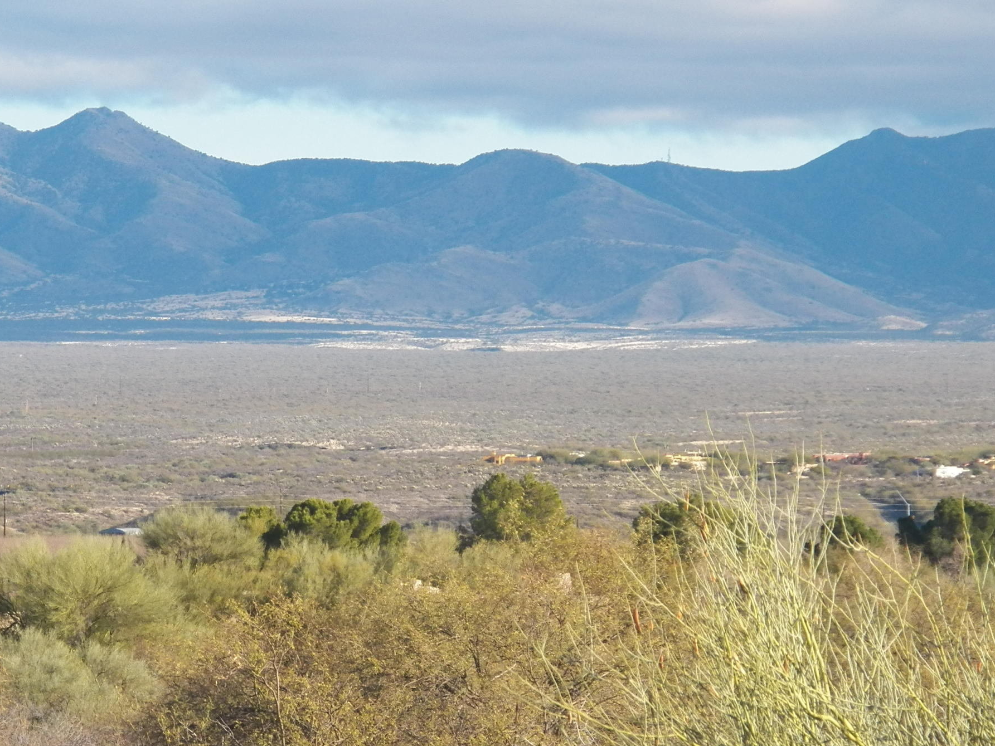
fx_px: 7876
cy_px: 551
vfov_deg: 5.4
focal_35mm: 274
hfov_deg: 7.2
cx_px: 285
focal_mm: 29.2
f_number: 4
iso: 125
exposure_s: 1/640
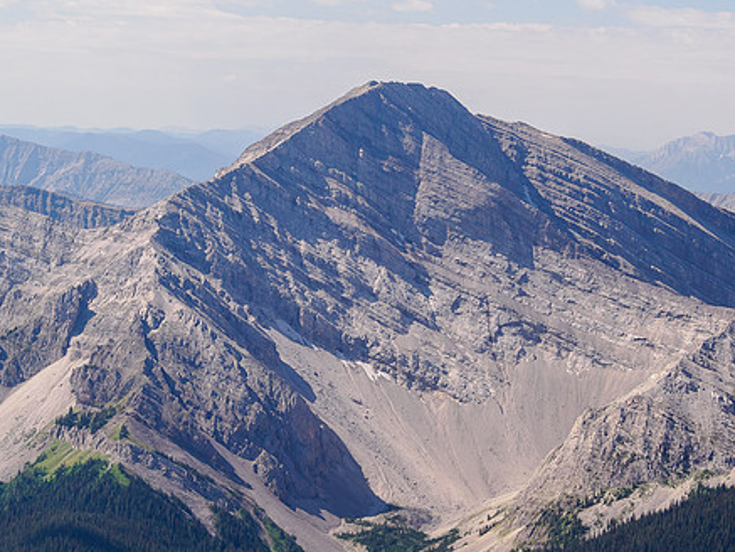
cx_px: 360
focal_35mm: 130
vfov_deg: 11.4
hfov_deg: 15.2
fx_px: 2761
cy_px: 247
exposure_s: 1/125
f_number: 8
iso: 200
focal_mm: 49
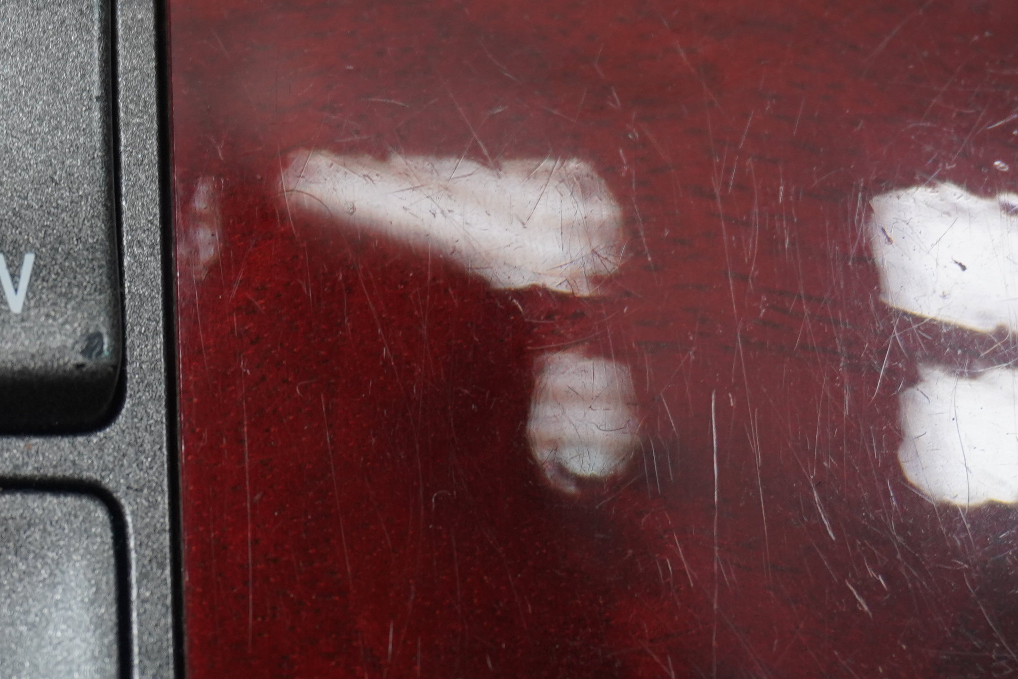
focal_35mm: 129
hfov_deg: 15.5
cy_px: 368
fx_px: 3648
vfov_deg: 10.6
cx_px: -85
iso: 500
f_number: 5.6
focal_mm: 36
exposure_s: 1/60
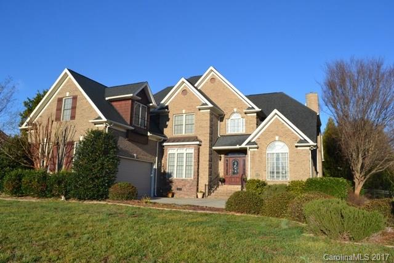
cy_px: 132
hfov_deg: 67.4
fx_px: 296
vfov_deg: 48.0
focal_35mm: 27
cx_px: 197
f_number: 8
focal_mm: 18
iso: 100
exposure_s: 1/250
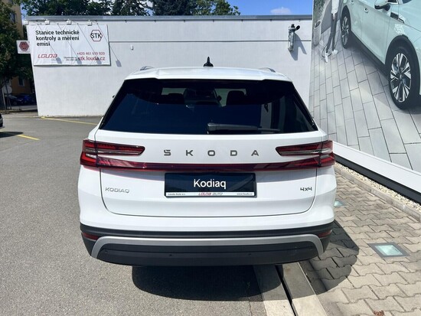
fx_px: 316
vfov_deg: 53.1
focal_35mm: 26
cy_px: 158
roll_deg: +1.3
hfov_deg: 67.3
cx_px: 210
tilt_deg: -11.8
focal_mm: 5.7
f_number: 1.5
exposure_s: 1/6579
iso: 50
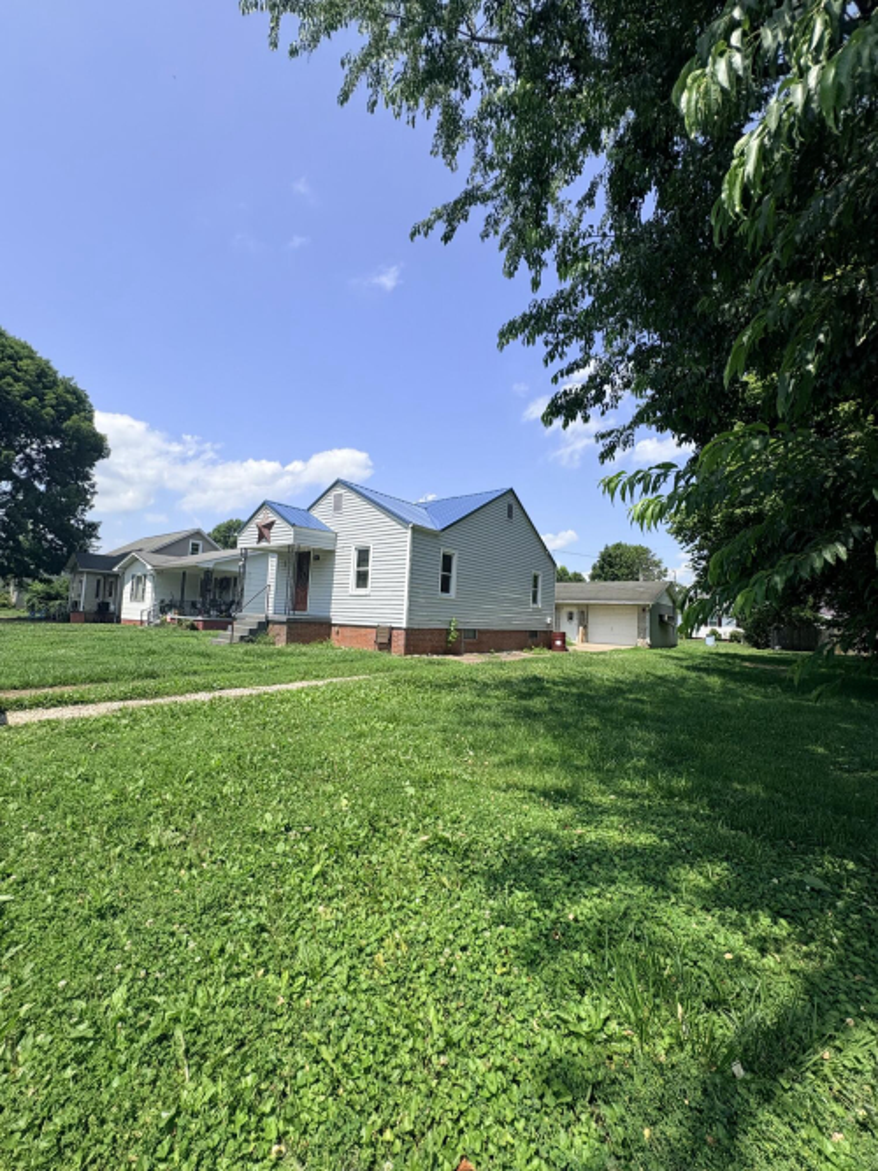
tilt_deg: +4.5
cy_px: 586
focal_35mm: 14
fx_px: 474
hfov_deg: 85.7
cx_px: 439
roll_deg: -2.7
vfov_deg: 102.1
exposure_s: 1/2028
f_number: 2.2
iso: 50
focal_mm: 2.22
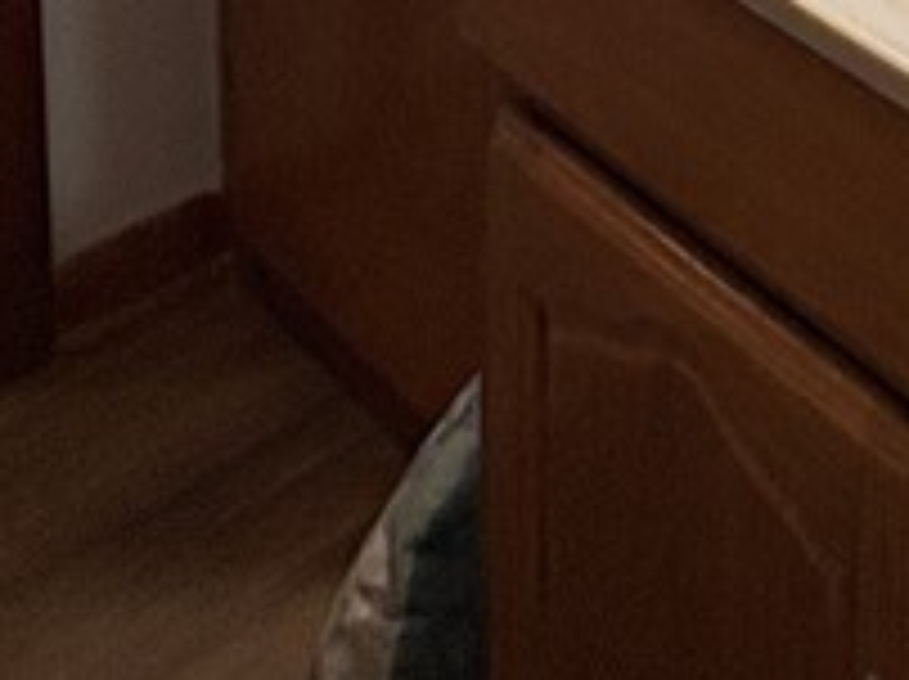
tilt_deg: -8.0
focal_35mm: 71
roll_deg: -4.5
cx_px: 1418
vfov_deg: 15.3
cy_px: -793
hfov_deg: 22.0
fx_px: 1862
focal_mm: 2.22
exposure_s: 1/120
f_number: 2.2
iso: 125
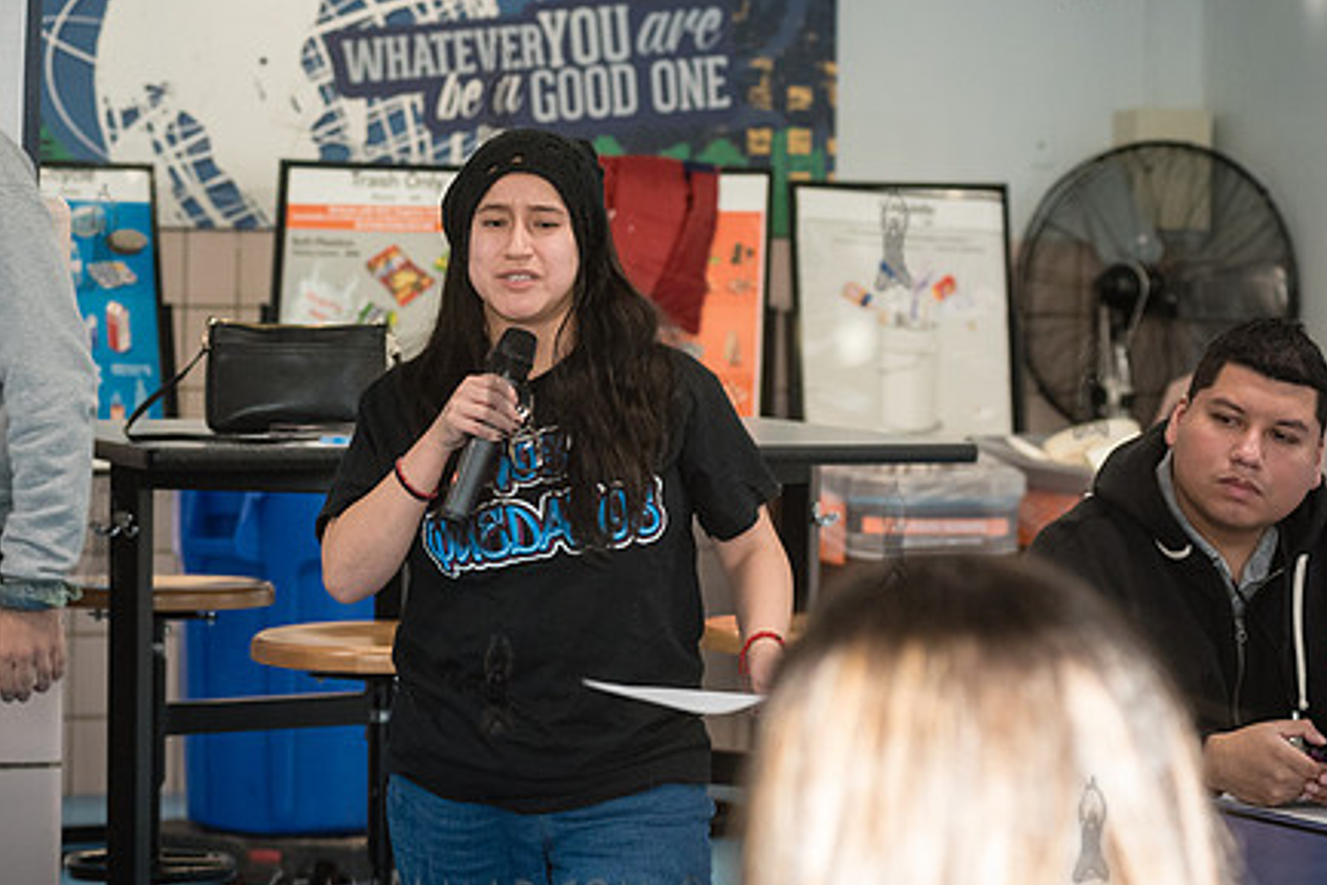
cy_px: 384
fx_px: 3982
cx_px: 496
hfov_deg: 18.9
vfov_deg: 12.7
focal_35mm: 108
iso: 2500
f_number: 4.5
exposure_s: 1/160
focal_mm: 80
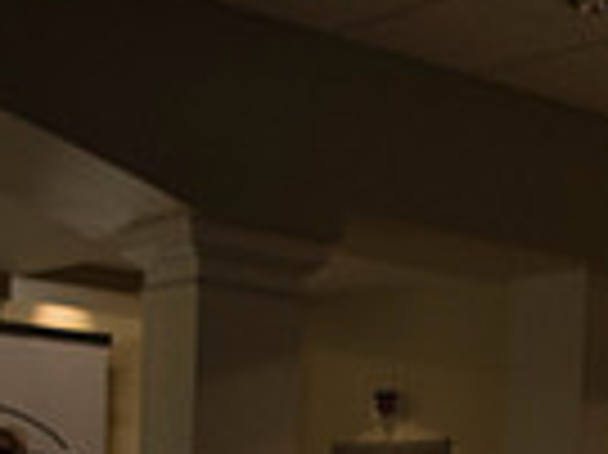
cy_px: 766
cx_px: 901
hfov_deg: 17.8
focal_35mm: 99
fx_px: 1737
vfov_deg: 13.6
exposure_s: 1/640
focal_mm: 24
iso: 1600
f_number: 3.5
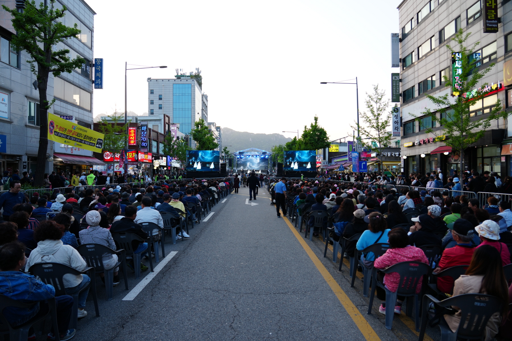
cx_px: 256
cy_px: 170
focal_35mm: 24
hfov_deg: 73.7
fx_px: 341
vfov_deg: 53.1
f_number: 4
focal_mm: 24
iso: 400
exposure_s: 1/125
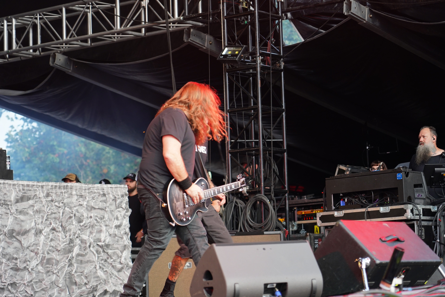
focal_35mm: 105
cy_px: 148
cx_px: 222
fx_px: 1298
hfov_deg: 19.5
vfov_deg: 13.0
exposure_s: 1/125
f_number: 4
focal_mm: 105
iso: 800
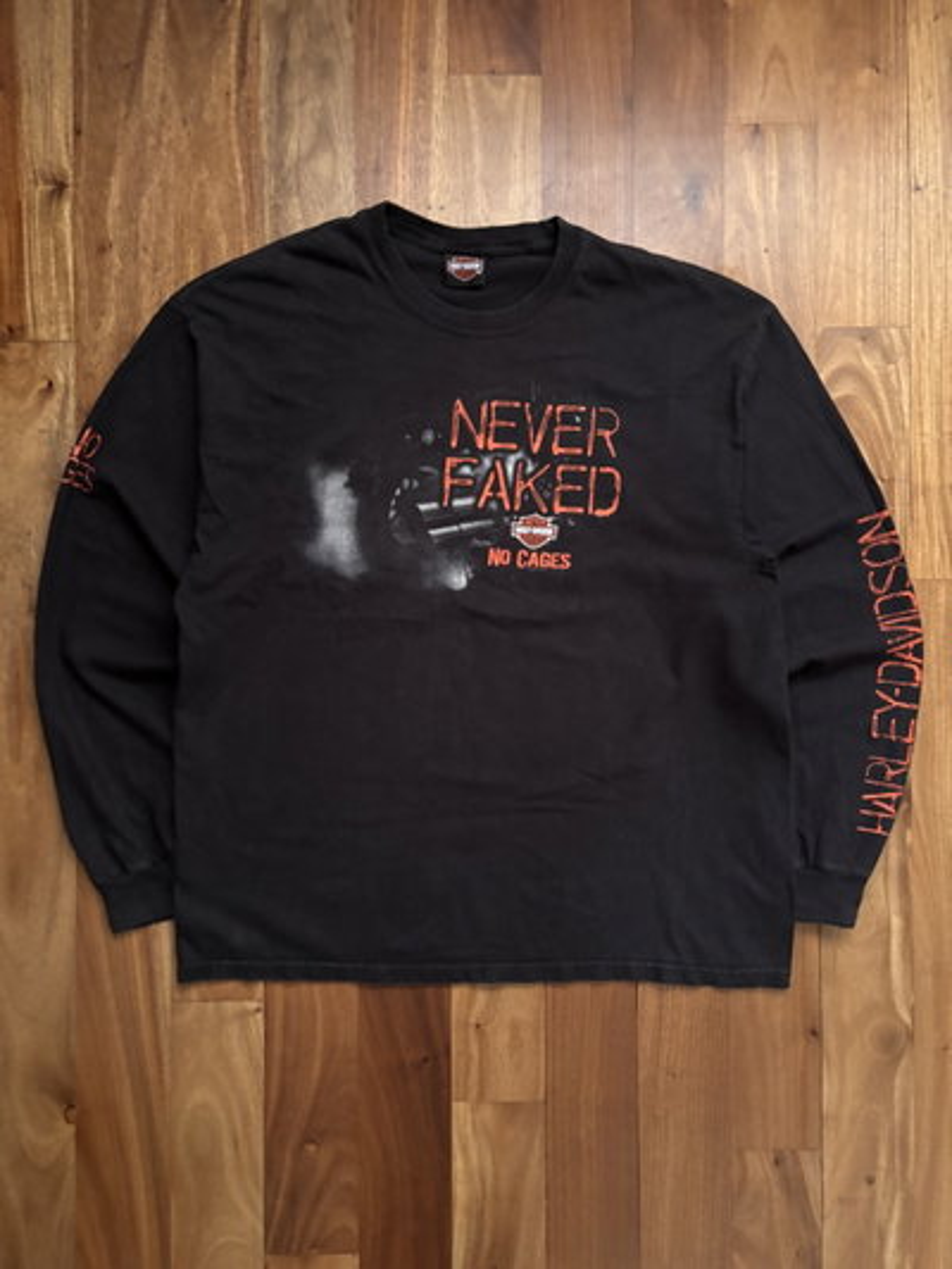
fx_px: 953
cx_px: 476
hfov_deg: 53.1
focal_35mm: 26
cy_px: 634
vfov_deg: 67.3
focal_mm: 5.96
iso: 500
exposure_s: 1/60
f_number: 1.6
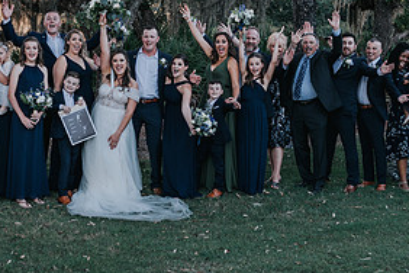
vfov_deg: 15.3
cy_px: 88
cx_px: 171
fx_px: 1011
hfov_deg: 22.8
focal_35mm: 89
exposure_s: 1/200
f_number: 4.5
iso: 200
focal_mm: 38
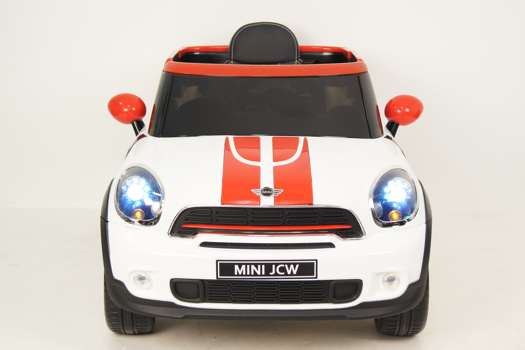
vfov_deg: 19.9
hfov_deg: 29.4
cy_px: 175
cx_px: 260
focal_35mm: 69
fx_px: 999
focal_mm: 45
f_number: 5.6
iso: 800
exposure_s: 1/50
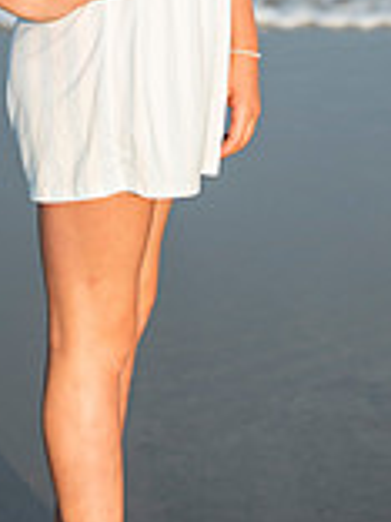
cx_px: 74
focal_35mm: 194
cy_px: -77
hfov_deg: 7.6
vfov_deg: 10.1
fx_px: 2922
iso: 250
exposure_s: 1/4000
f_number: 3.2
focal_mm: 70
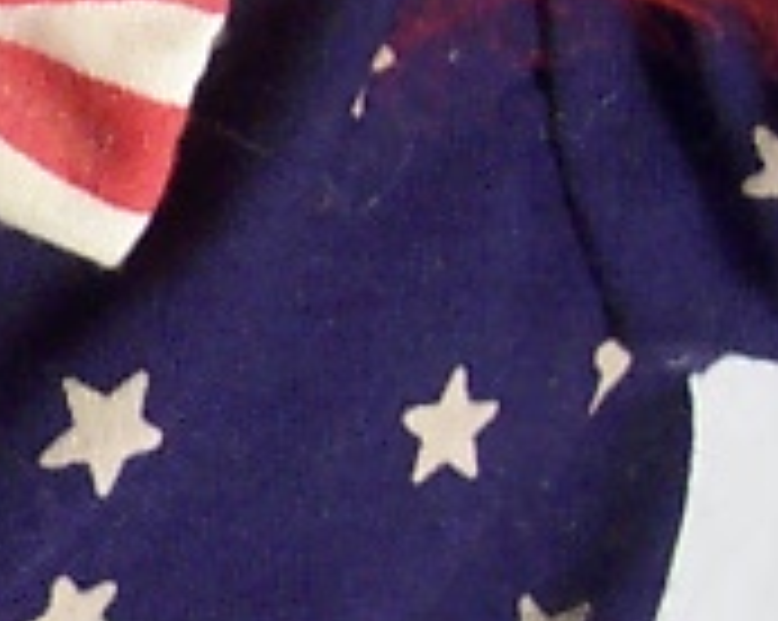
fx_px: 5773
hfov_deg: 7.5
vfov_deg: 6.1
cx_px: -522
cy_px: 518
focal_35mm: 251
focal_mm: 5.6
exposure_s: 1/60
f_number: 2.8
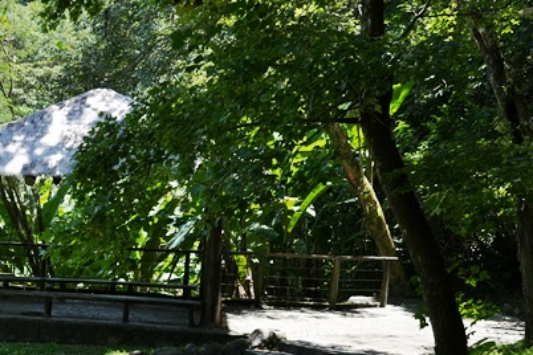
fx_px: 1192
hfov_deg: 23.0
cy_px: 362
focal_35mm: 81
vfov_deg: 16.6
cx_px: -117
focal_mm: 31.6
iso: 640
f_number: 5.6
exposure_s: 1/800
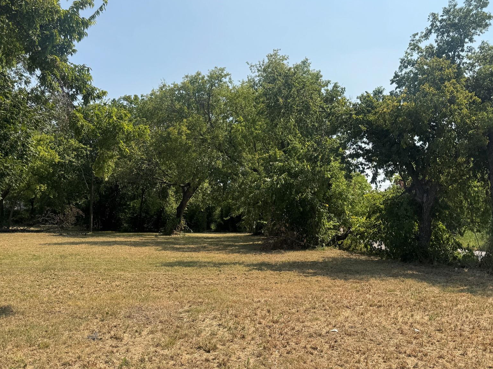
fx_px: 456
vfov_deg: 44.1
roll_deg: -1.5
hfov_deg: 56.7
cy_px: 201
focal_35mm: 32
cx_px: 275
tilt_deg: +1.1
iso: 80
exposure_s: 1/3802
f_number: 1.78
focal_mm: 6.76
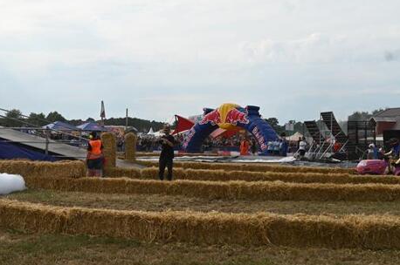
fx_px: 577
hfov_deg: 34.7
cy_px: 154
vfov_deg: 25.9
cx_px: -1
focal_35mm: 52
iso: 100
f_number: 7.1
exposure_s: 1/400
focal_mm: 24
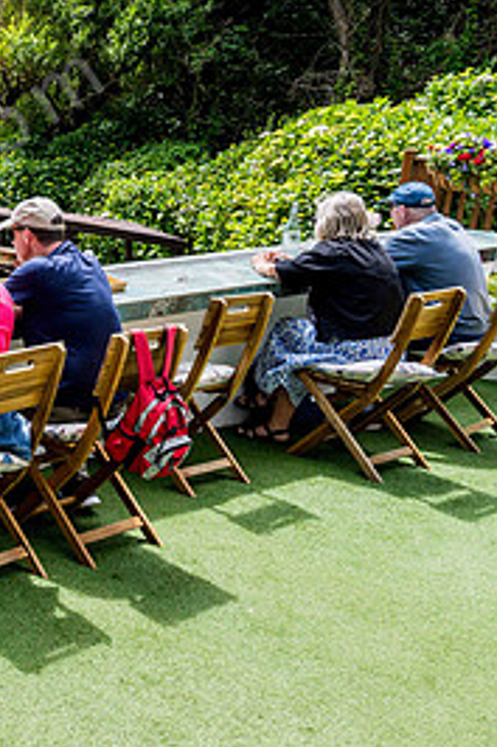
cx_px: -269
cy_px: 325
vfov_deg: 37.5
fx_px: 1099
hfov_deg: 21.1
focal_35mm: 53
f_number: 8
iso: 160
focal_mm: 24
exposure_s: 1/250
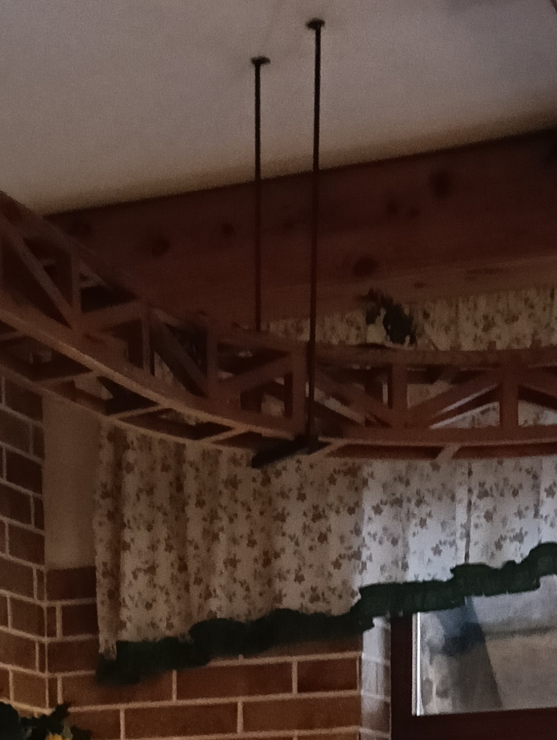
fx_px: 1949
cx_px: 191
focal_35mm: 91
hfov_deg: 16.2
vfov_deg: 18.4
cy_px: 1196
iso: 800
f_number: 1.8
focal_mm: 3.98
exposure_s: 1/33.3
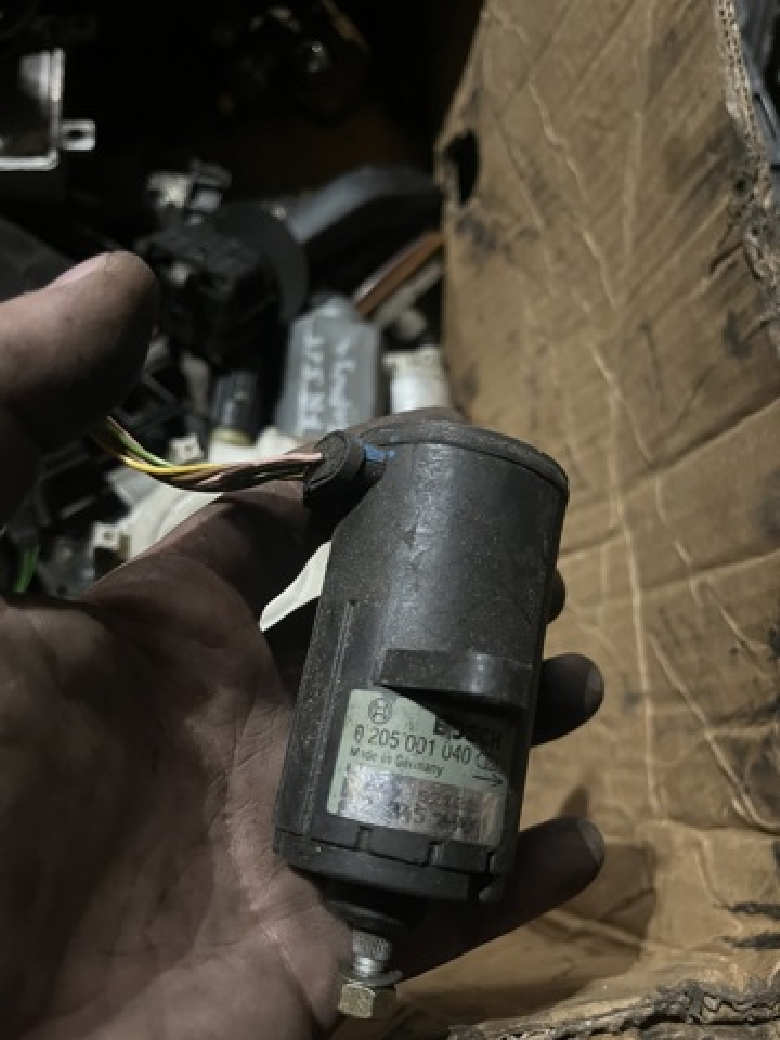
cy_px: 520
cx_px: 390
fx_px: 781
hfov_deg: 53.1
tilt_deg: -71.1
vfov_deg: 67.3
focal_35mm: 26
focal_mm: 5.1
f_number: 1.6
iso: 800
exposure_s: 1/25
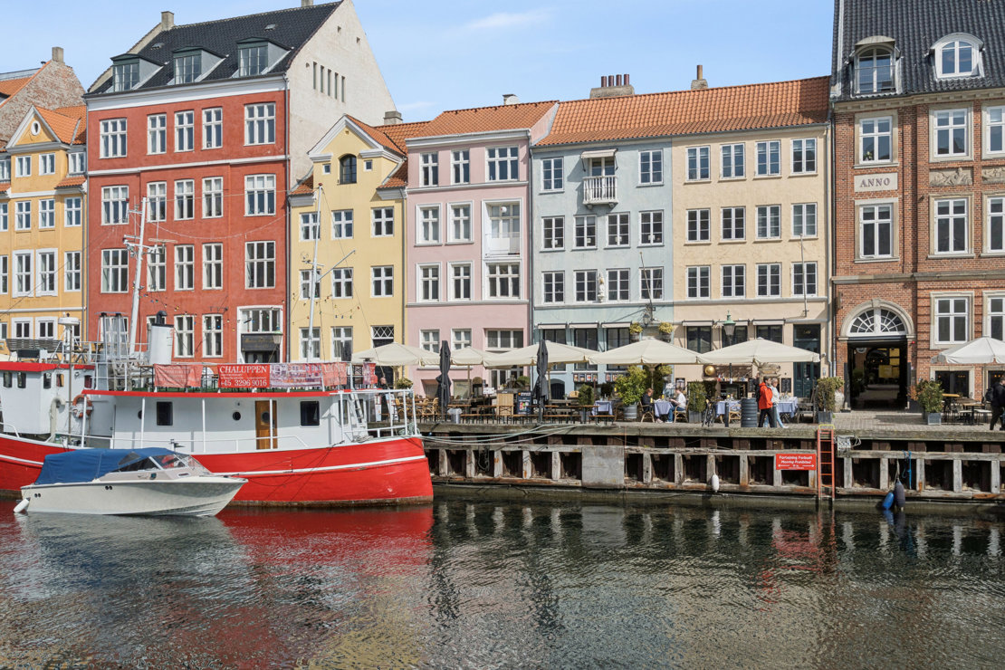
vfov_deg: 36.9
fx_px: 1005
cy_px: 335
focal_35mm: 36
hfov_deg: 53.1
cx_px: 502
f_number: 8
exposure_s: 1/2000
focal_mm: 24
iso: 200
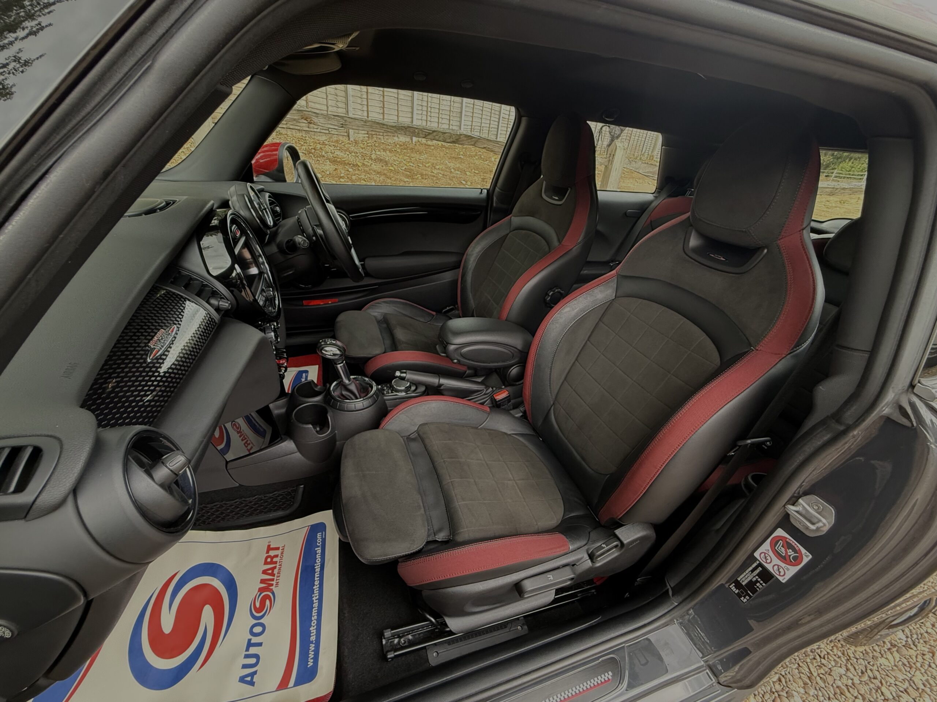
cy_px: 351
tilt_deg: -28.1
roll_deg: -5.3
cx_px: 468
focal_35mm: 14
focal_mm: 2.22
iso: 320
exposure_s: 1/81
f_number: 2.2
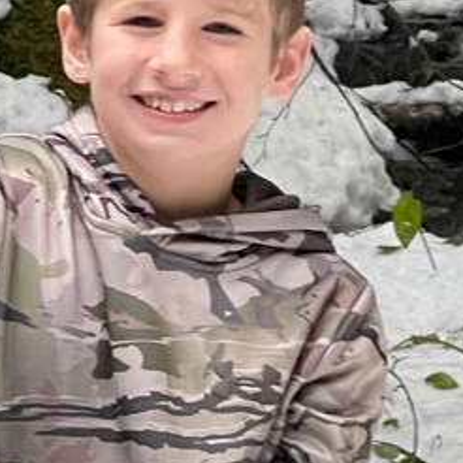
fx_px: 2224
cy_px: 358
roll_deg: -2.2
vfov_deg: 11.8
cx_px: 200
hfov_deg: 11.9
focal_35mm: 147
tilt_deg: -7.0
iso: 125
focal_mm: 7.5
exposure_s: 1/99
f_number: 2.2
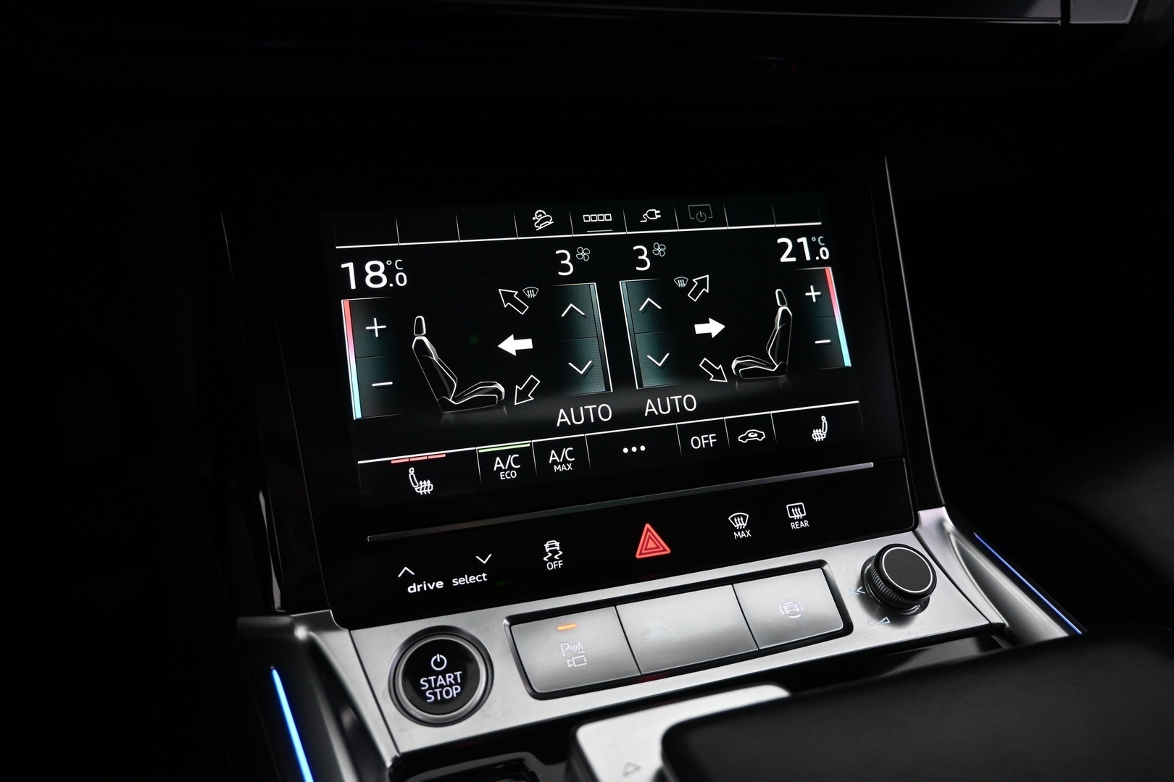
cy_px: 391
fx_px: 783
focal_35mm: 24
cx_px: 587
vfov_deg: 53.1
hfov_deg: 73.7
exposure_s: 1/80
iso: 1600
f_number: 3.5
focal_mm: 16
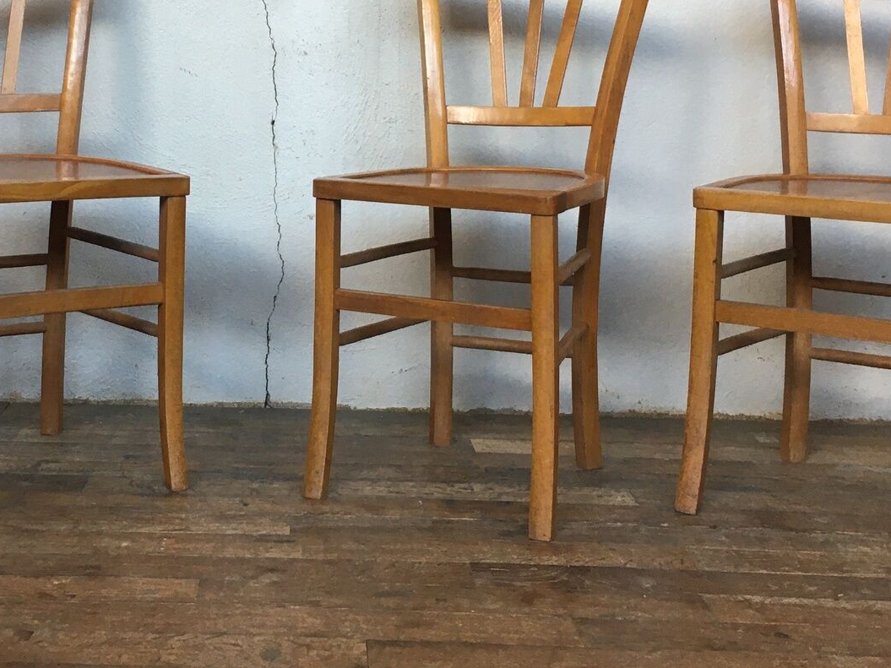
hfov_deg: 34.5
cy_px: 142
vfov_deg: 26.1
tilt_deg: -3.3
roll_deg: -0.8
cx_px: 281
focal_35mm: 55
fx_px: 1416
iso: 40
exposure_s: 1/33
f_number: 2.2
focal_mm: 4.15
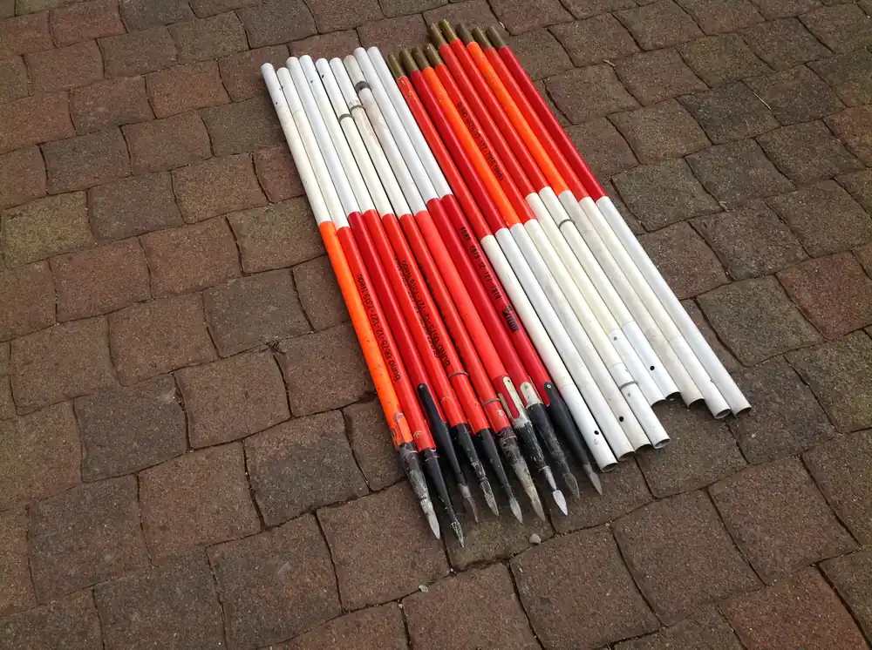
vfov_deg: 40.6
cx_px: 436
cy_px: 325
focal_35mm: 35
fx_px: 880
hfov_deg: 52.7
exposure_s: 1/672
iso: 50
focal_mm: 4.28
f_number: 2.4
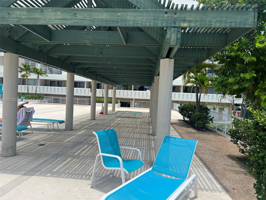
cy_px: 100
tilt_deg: -2.1
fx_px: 200
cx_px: 133
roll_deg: -2.5
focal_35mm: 26
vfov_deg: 53.1
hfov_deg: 67.3
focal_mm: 5.7
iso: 50
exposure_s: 1/3077
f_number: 1.5
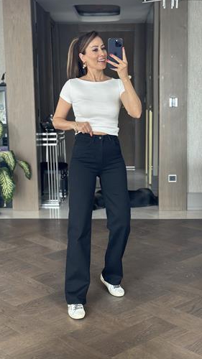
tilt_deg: -19.5
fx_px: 505
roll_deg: +1.1
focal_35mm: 53
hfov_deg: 22.6
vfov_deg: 39.2
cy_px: 179
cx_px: 100
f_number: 1.78
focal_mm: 6.86
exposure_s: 1/60
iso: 160
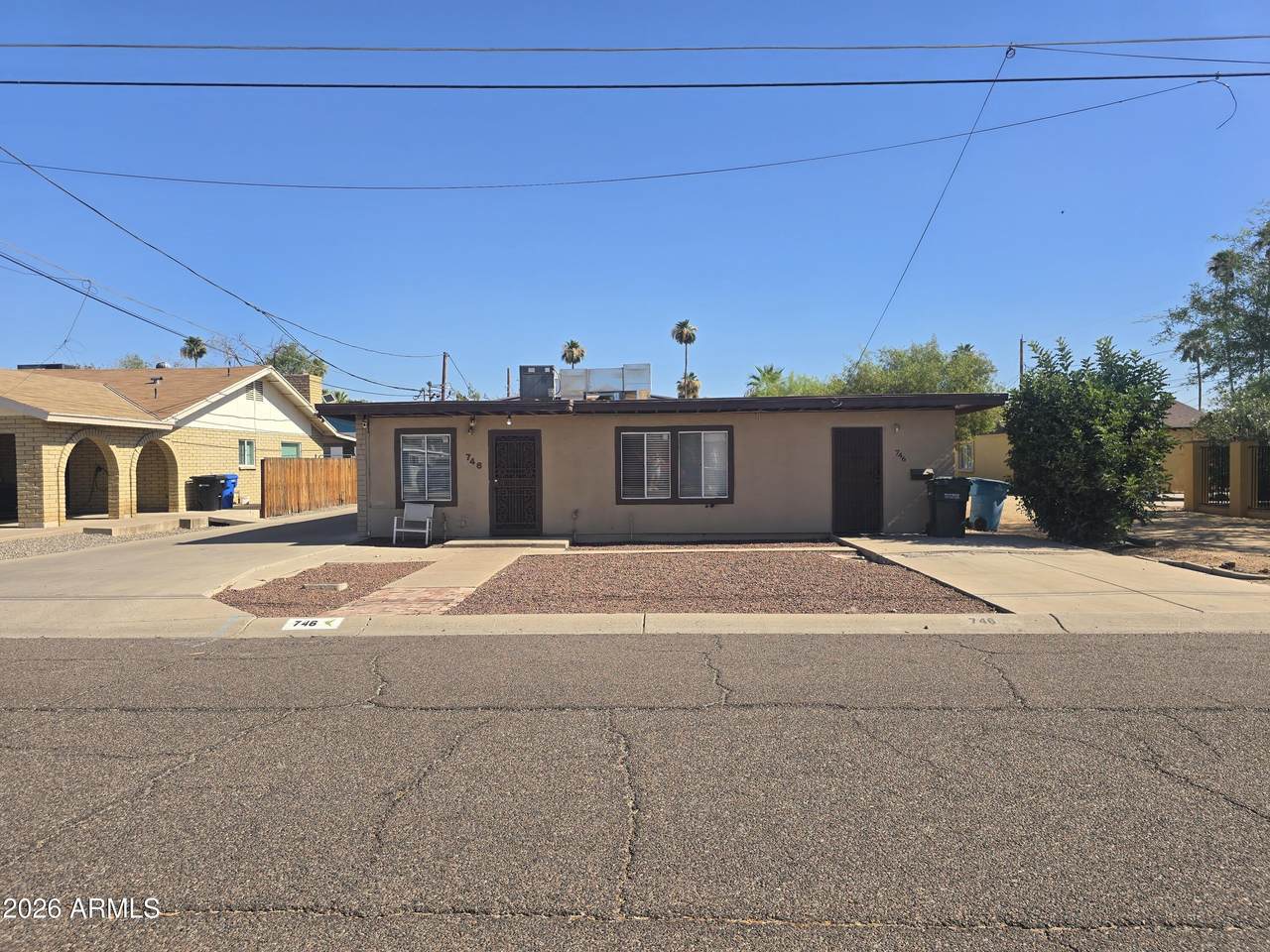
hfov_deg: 73.9
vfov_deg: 58.9
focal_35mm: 23
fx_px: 844
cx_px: 635
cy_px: 476
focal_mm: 6.3
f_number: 1.7
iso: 12
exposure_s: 1/805
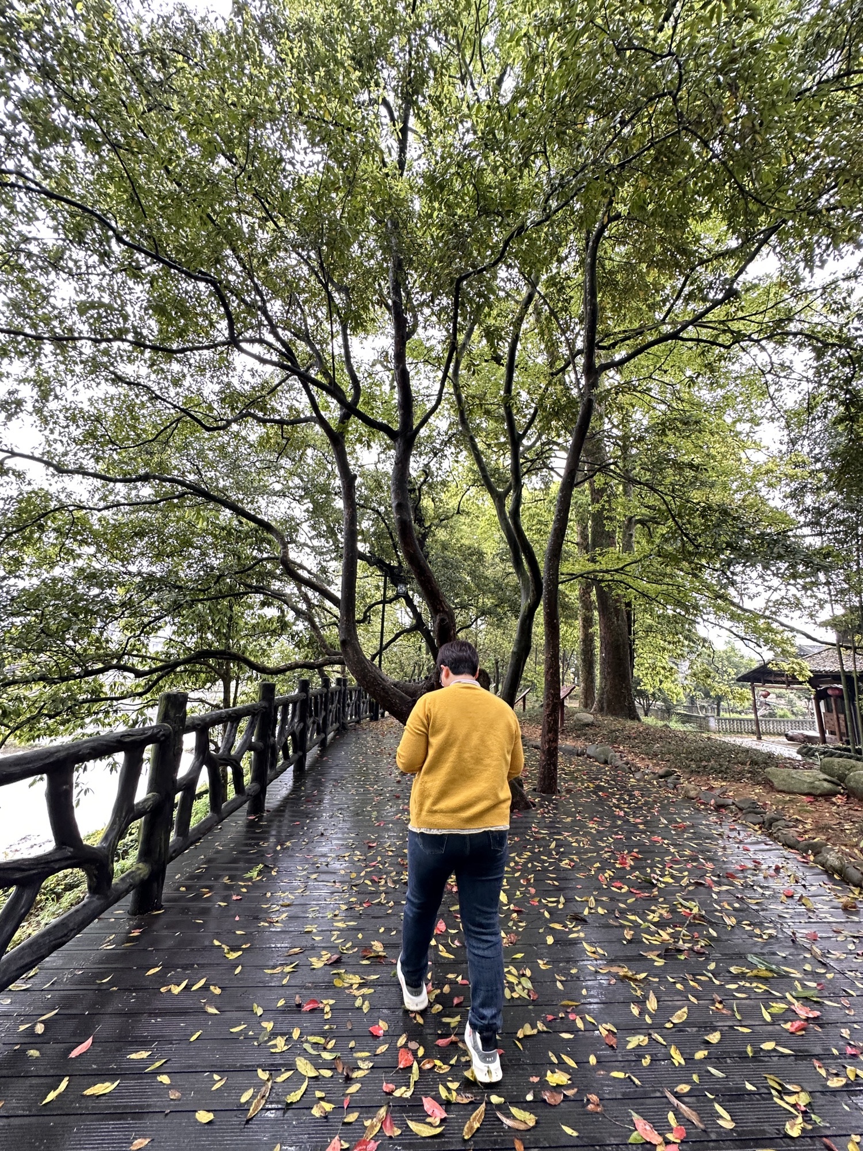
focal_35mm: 14
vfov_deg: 102.1
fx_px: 465
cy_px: 576
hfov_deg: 85.7
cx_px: 432
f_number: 2.2
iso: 200
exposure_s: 1/99
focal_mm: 2.22
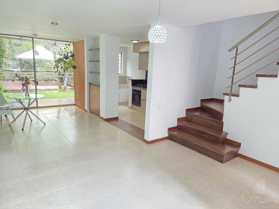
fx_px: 185
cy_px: 104
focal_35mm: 23
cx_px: 140
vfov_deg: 58.9
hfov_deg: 73.9
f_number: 1.7
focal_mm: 6.3
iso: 320
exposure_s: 1/120
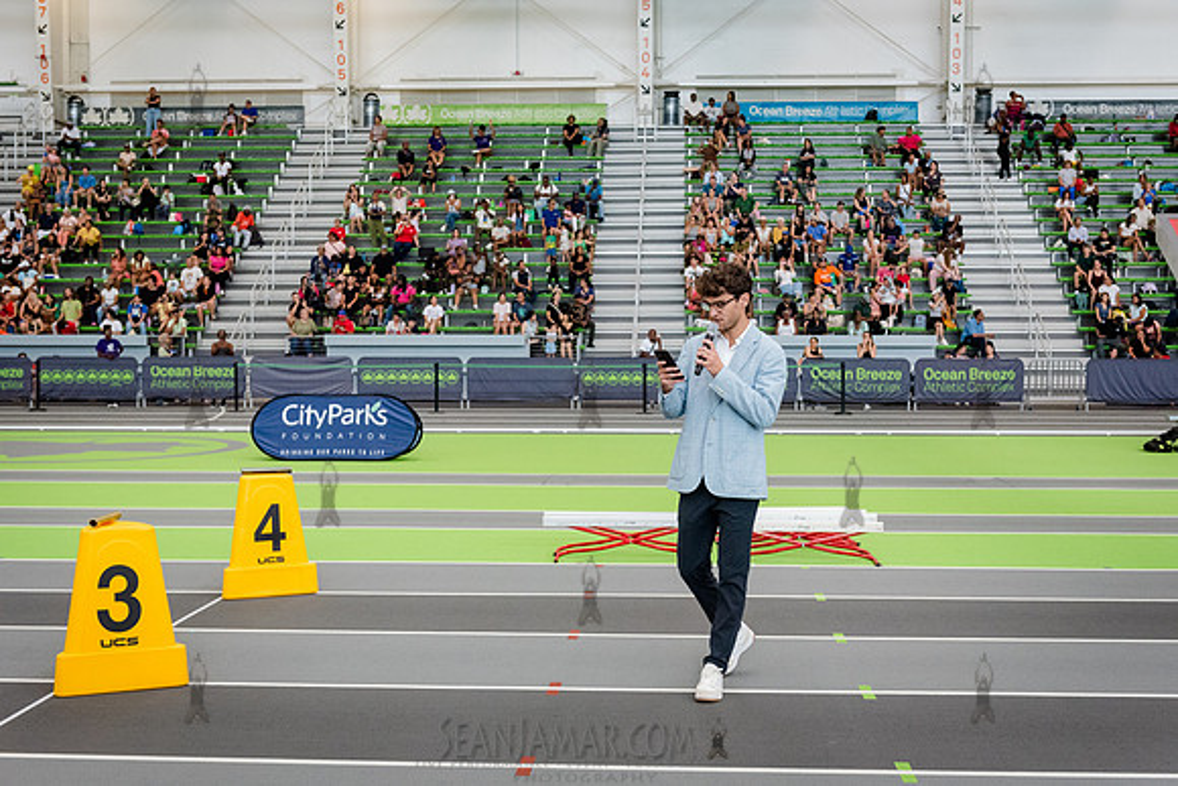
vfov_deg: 27.9
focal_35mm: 48
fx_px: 1585
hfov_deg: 40.8
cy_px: 393
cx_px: 589
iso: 6400
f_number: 4
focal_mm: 48
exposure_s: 1/1000
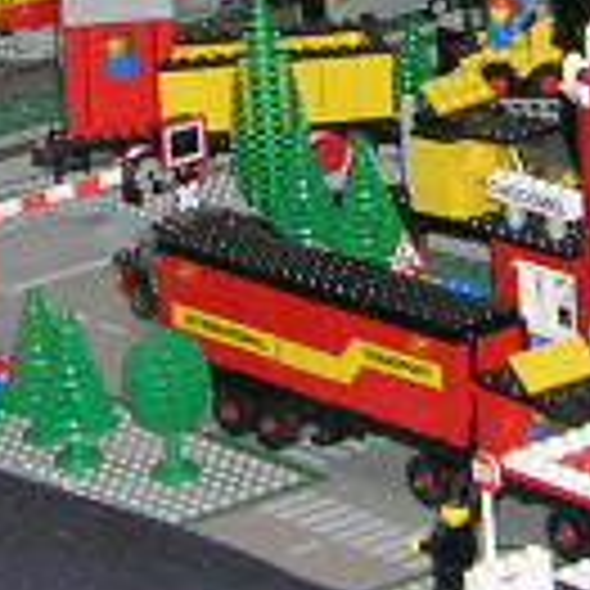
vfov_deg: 7.4
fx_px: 4532
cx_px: 203
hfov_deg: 7.4
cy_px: -113
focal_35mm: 235
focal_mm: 5.7
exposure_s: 1/60.1
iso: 90
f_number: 2.9
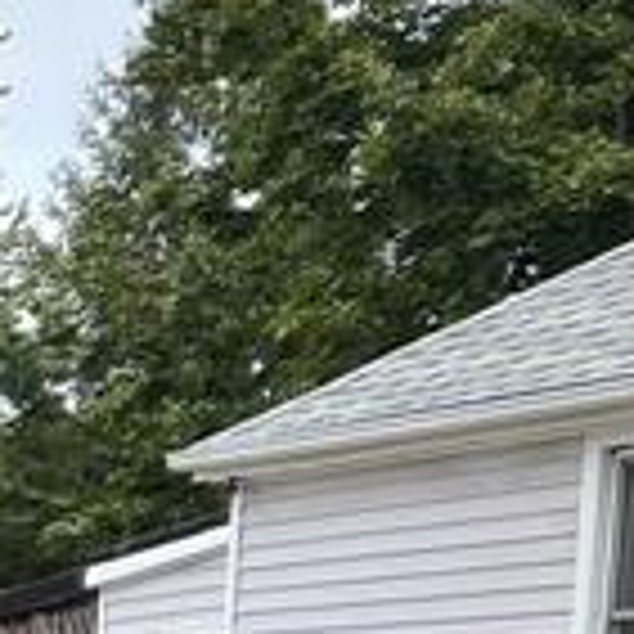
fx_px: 3460
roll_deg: -0.7
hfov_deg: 8.0
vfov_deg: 9.9
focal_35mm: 167
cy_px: 1115
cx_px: -1619
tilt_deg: -6.1
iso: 40
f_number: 1.5
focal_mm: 5.7
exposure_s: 1/290
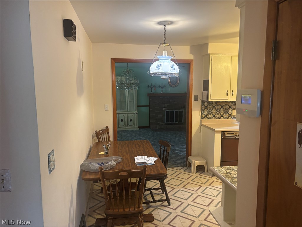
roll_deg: -0.1
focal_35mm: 26
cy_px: 114
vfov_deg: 53.1
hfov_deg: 67.3
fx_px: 227
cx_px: 151
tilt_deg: -7.6
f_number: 1.6
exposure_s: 1/60
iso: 400
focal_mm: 5.96
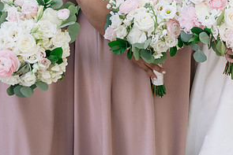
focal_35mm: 104
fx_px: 673
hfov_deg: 19.2
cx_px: 221
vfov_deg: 13.1
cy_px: 12
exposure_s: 1/200
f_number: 4
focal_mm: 50
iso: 400
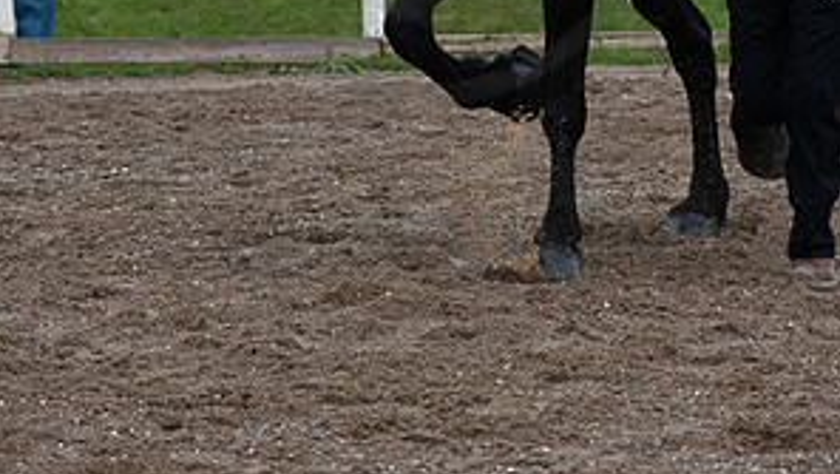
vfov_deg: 3.8
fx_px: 7088
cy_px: -148
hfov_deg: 6.8
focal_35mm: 318
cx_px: 419
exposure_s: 1/1600
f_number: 5.6
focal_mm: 200
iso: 1100
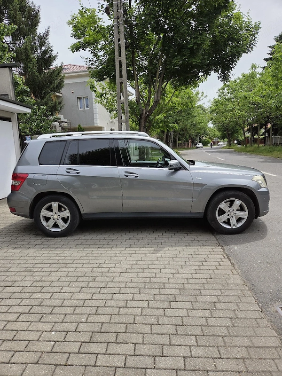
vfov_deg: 73.9
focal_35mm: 23
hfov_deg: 58.9
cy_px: 188
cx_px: 141
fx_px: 250
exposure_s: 1/5000
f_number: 1.8
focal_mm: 5.4
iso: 80
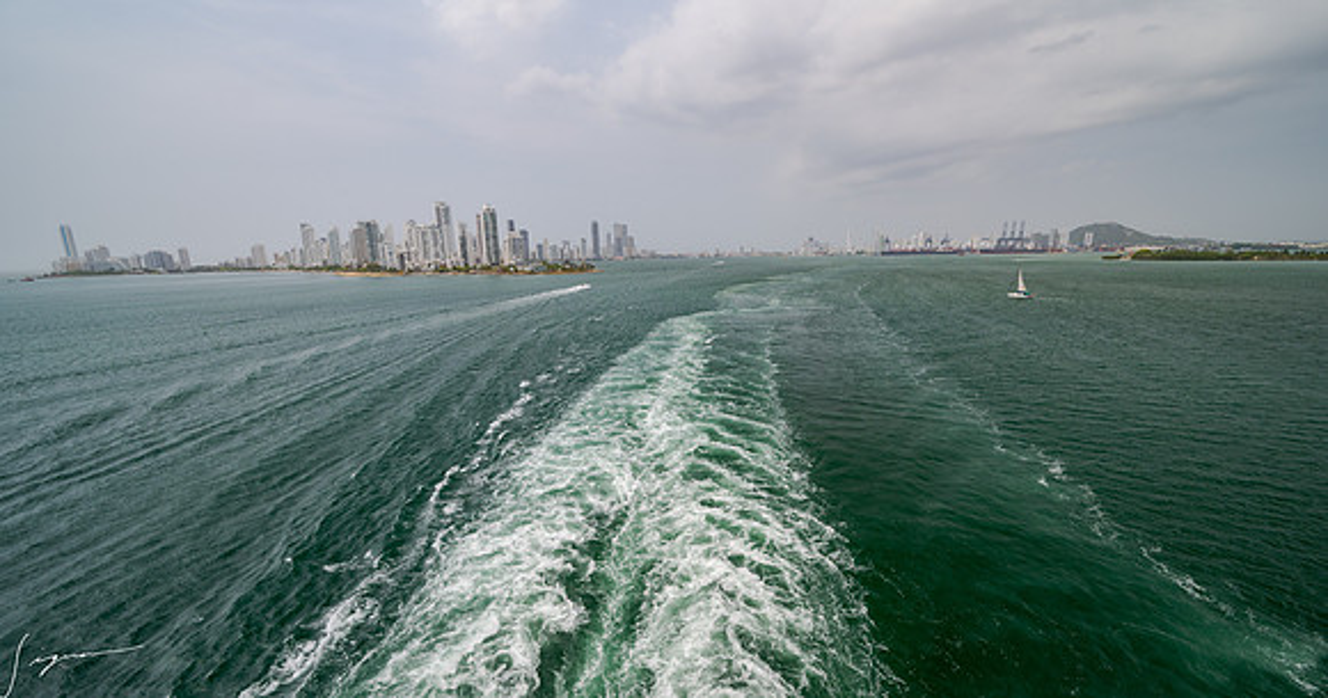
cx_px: 664
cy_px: 368
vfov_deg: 67.7
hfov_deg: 103.8
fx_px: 520
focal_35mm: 15
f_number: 11
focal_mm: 14
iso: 200
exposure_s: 1/125
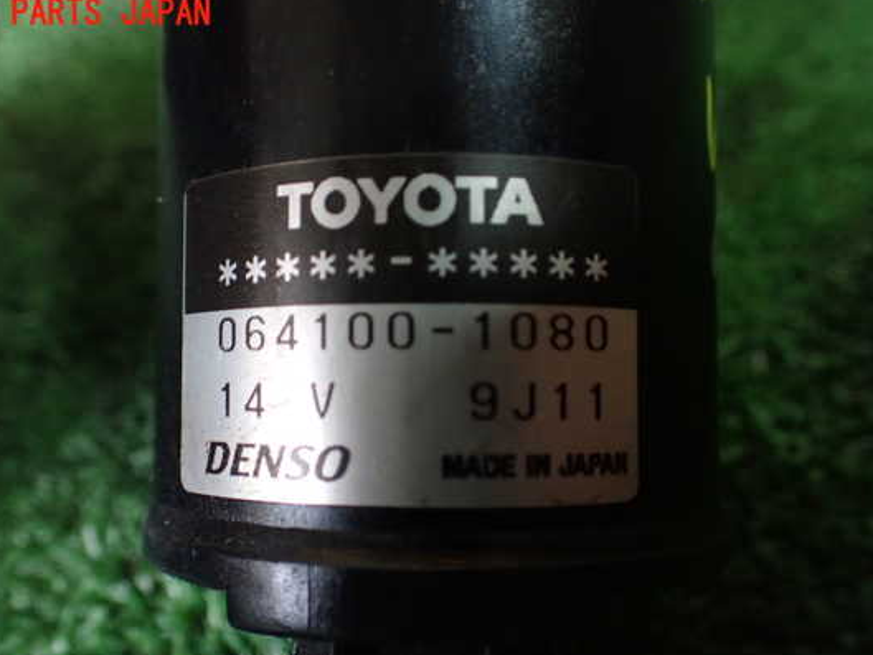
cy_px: 365
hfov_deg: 53.9
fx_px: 858
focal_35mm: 34
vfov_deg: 41.7
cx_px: 406
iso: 800
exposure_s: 1/80
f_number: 2.3
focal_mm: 5.4
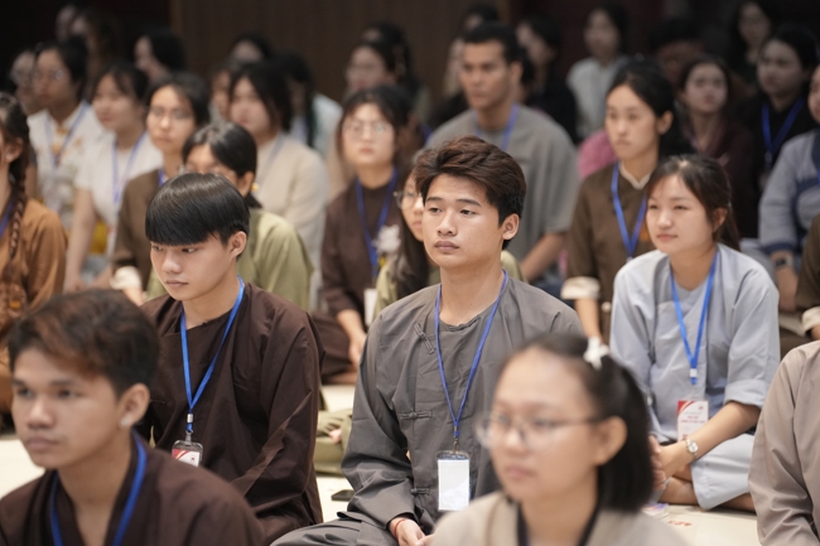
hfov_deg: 16.7
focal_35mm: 123
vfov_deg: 11.1
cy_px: 273
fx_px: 2801
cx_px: 410
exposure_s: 1/200
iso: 4000
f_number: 2.8
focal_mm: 123
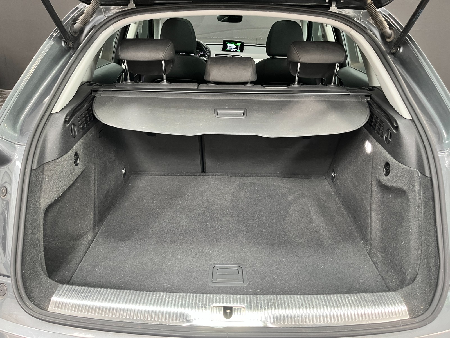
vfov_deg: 53.1
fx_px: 338
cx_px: 225
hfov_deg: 67.3
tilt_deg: -26.0
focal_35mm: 26
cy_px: 169
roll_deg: +0.2
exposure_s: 1/50
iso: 250
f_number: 1.6
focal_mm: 5.1
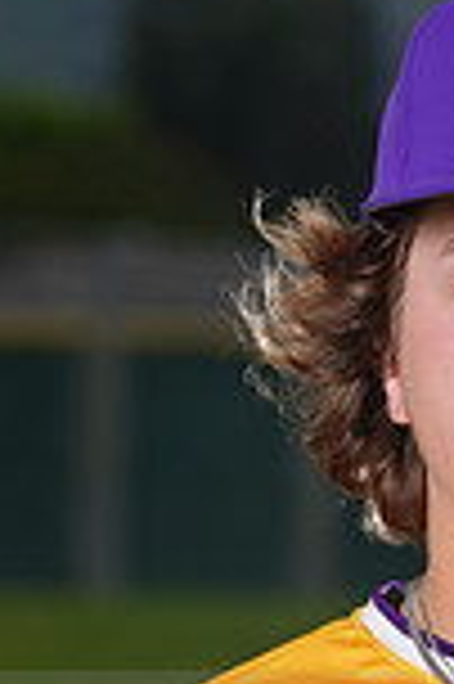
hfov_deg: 1.9
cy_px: 734
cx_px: 636
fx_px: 13934
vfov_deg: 2.8
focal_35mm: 735
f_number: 8
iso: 100
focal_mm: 192
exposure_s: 1/250
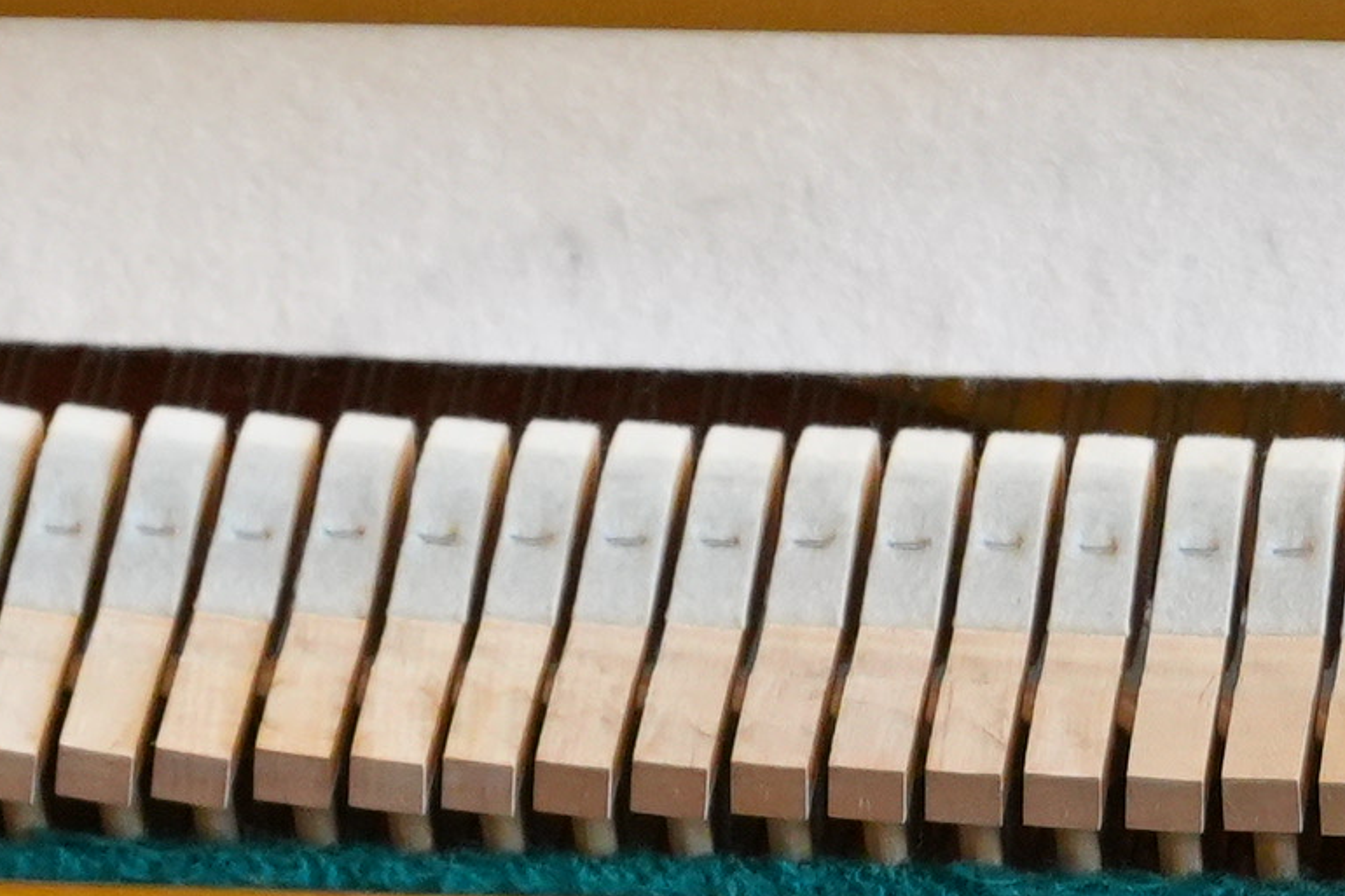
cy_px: 739
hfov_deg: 7.8
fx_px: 9892
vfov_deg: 5.2
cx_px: 169
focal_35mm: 265
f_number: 2.8
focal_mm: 31
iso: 1600
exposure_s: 1/160
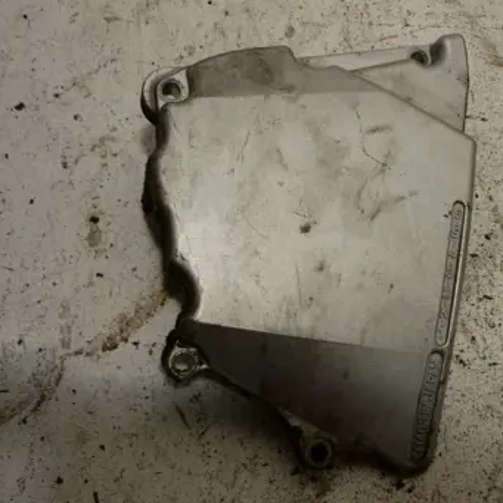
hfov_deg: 40.5
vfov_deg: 40.9
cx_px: 329
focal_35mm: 41
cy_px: 248
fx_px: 674
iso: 80
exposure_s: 1/50
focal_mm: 5.5
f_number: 2.8
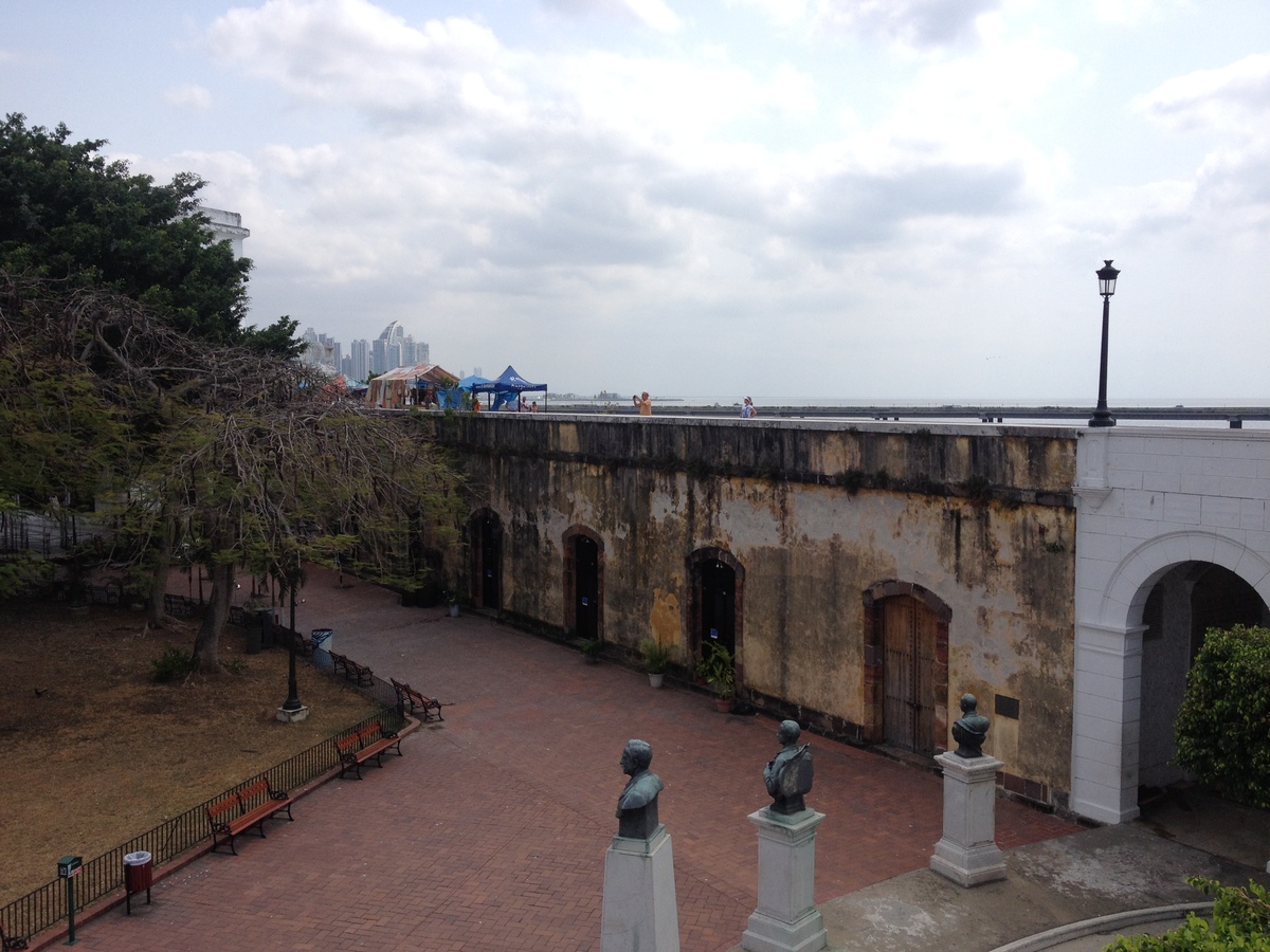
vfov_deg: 40.7
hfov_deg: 52.6
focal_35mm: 35
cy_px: 476
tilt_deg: -7.7
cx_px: 635
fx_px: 1284
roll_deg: +0.2
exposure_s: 1/2123
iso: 50
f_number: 2.4
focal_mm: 4.28
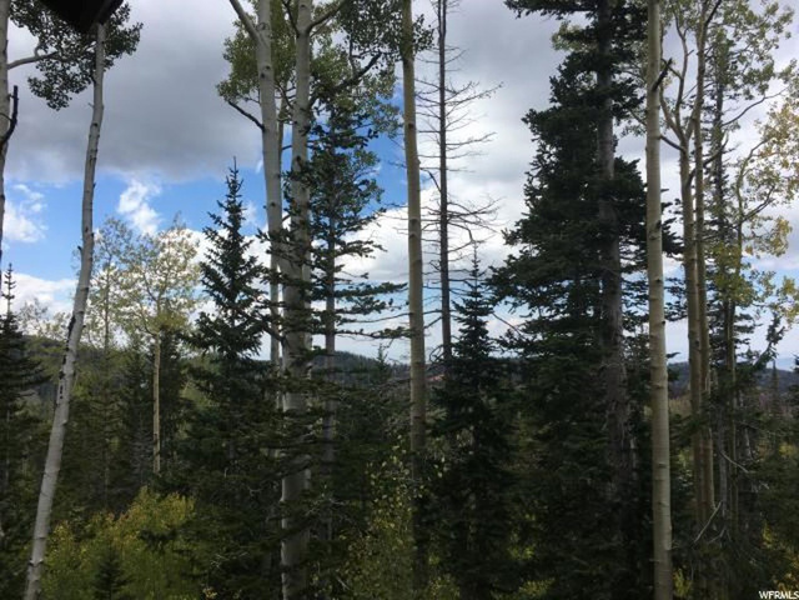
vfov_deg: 48.2
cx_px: 400
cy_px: 300
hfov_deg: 61.7
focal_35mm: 29
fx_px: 669
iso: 25
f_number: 2.2
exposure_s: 1/1374
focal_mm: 4.15
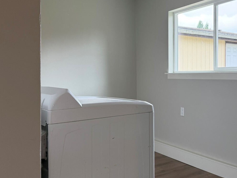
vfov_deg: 36.7
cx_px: 161
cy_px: 72
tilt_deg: +0.5
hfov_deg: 47.0
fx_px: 267
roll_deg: +0.9
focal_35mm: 39
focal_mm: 6.76
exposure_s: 1/203
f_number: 1.78
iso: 125
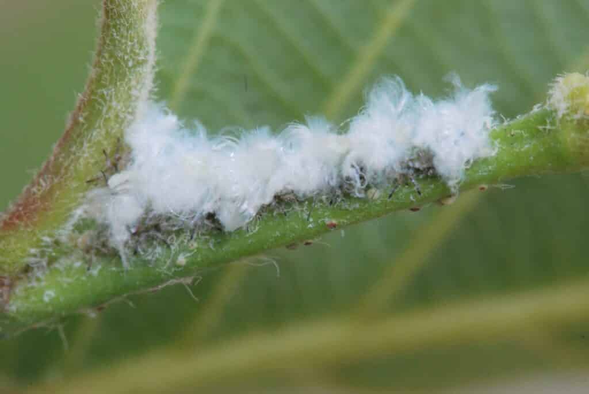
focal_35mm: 270
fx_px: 4422
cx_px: 294
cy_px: 197
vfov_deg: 5.1
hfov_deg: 7.6
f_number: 20
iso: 800
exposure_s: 1/60
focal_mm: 180
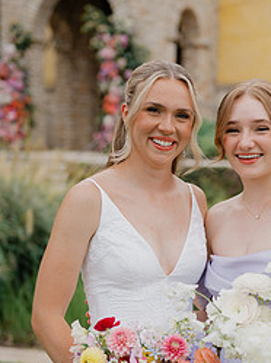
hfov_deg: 16.8
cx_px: 208
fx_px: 910
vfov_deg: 22.4
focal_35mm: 87
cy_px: 259
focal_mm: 50
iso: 64
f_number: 2.5
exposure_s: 1/1250
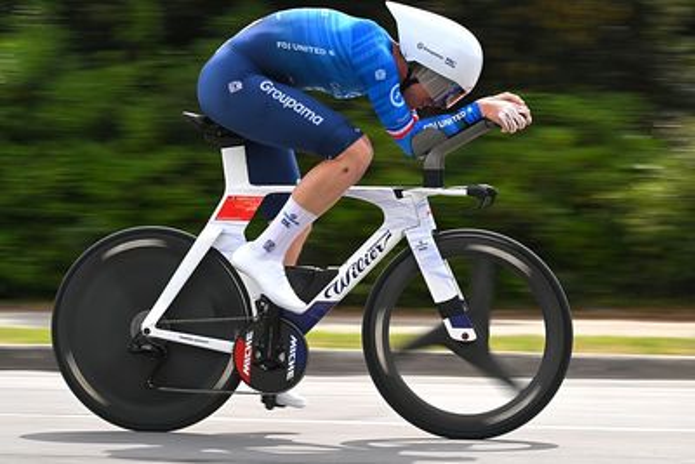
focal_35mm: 130
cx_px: 348
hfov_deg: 15.8
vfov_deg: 10.6
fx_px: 2510
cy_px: 232
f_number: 16
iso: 250
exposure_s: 1/160
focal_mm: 130
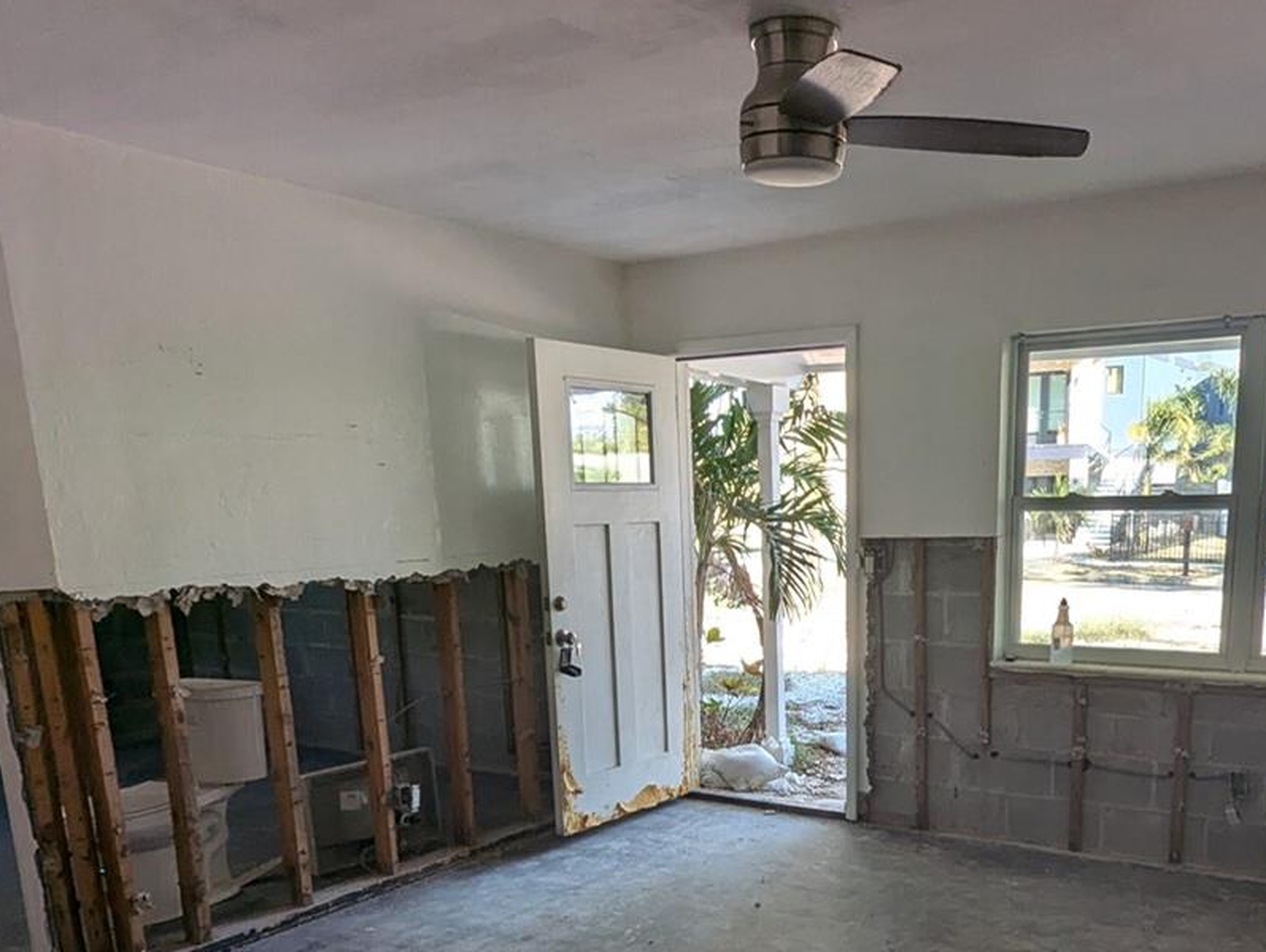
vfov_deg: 42.3
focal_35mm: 32
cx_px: 772
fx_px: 1172
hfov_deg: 56.2
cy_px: 762
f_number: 2.2
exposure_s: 1/145
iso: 68
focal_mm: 2.35
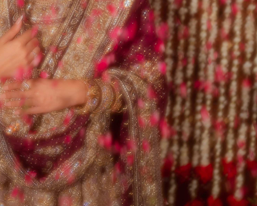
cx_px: 60
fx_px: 928
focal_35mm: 122
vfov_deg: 12.5
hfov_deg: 15.7
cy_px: 3
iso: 200
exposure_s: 1/160
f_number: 1.4
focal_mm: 50
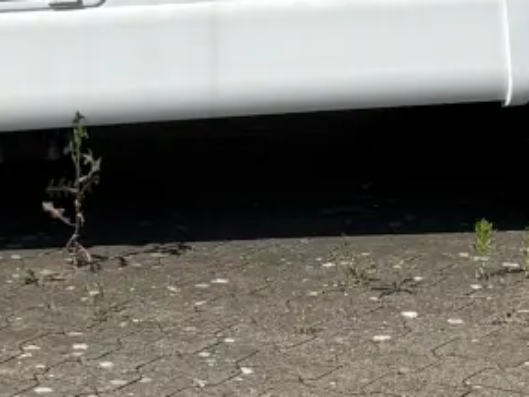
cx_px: 195
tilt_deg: -2.4
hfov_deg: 11.4
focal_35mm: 174
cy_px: -116
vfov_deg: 8.4
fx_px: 2658
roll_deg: -0.2
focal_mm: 5.96
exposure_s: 1/8850
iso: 50
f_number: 1.6
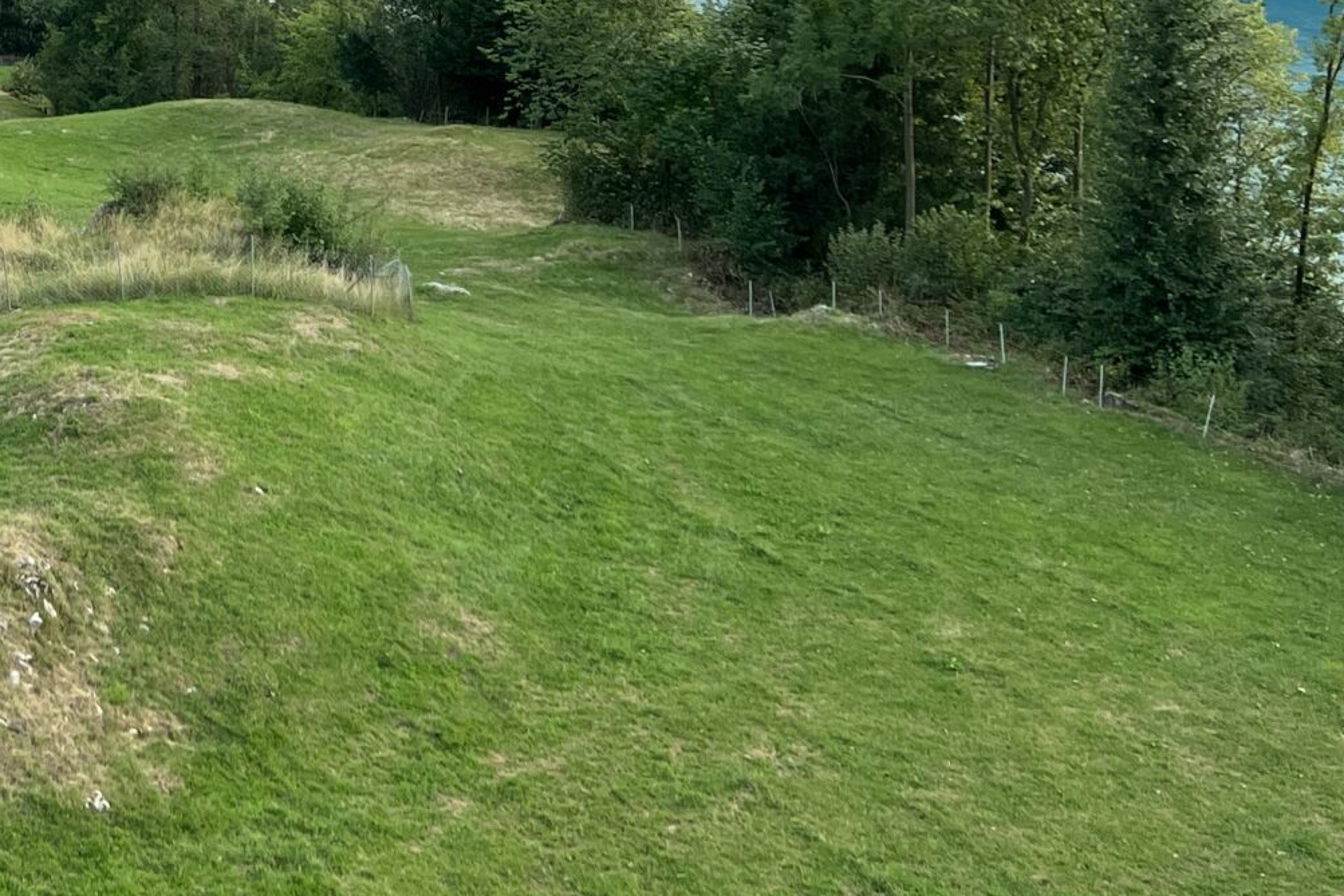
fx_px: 2576
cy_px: -358
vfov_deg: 18.1
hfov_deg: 27.7
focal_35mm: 69
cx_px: 36
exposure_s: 1/148
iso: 32
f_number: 1.5
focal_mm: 5.7
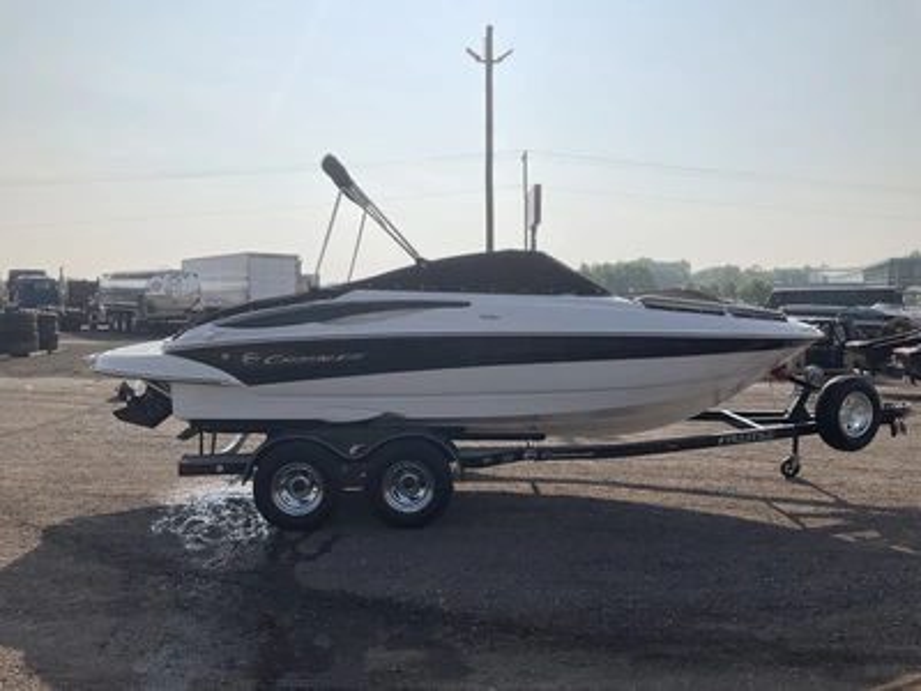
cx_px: 460
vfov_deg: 48.2
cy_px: 346
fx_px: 772
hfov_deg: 61.7
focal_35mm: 29
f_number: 1.8
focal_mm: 3
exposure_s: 1/6536
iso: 25
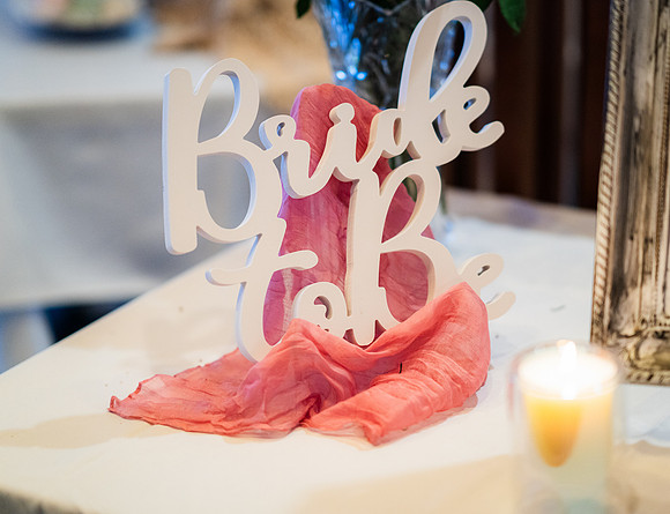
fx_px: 1877
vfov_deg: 15.6
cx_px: 386
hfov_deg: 20.2
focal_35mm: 96
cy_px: 257
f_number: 1.4
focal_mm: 85
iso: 1600
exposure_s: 1/250
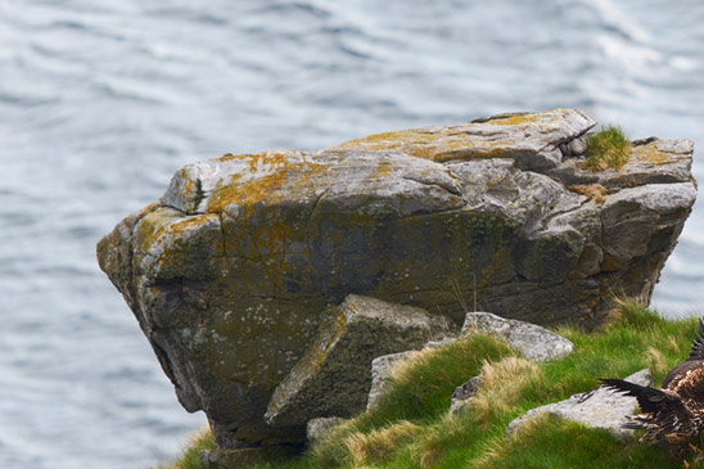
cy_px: 342
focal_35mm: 1315
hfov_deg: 1.6
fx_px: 25706
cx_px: 761
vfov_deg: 1.0
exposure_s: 1/1000
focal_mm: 600
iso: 720
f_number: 5.6
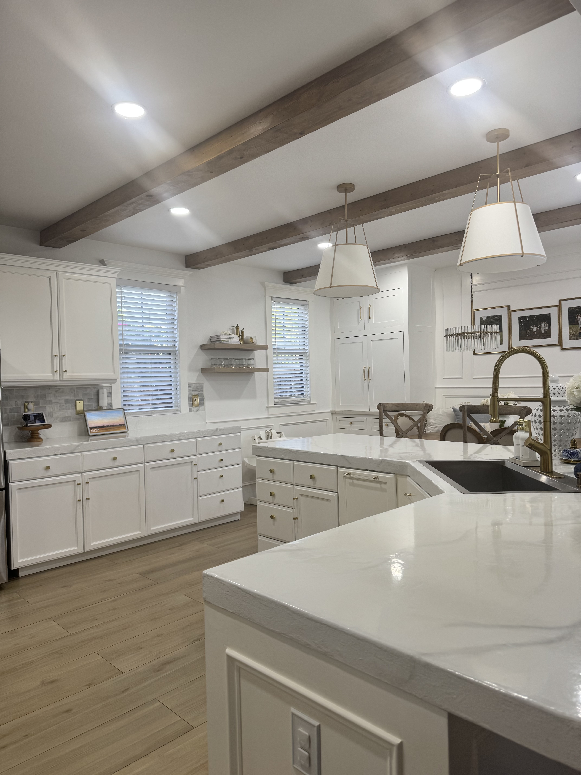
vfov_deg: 71.6
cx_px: 290
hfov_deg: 56.8
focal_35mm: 24
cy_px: 388
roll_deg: +1.8
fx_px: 537
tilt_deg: -0.3
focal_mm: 6.76
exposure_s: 1/120
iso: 100
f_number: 1.78
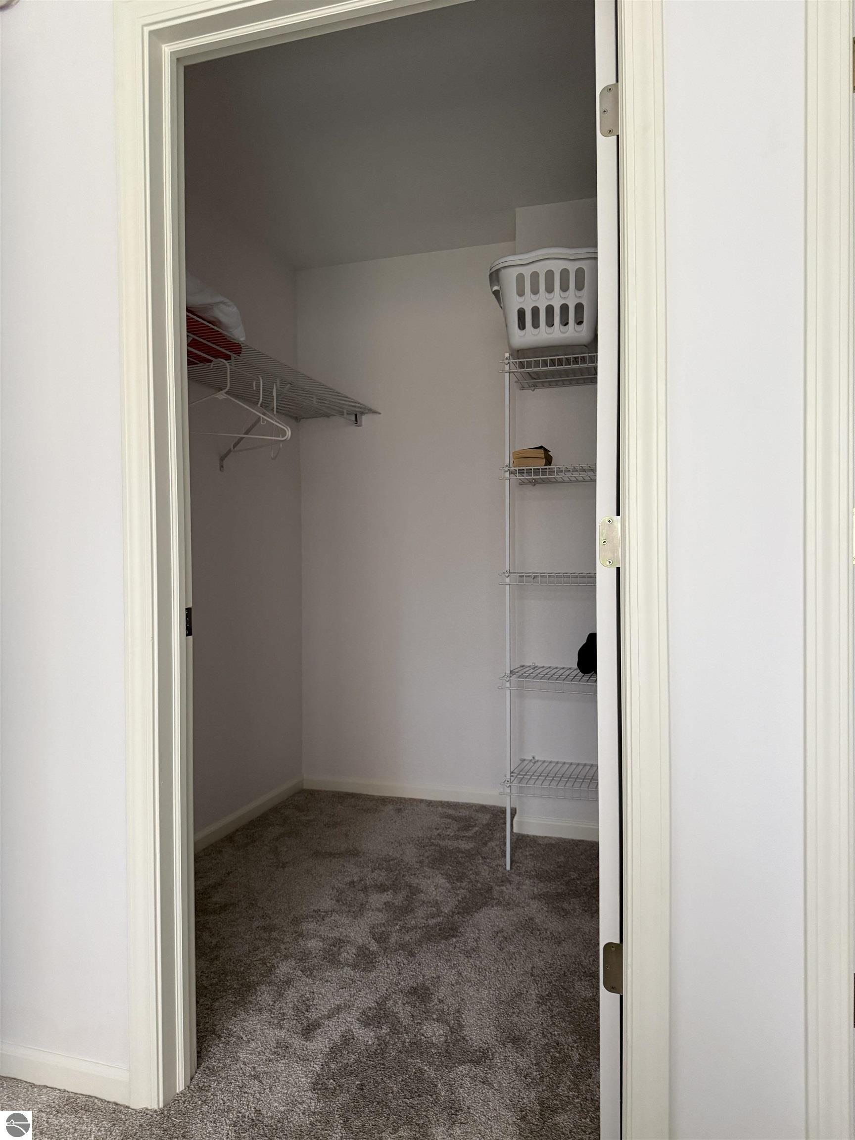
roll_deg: +0.0
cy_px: 570
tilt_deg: +1.5
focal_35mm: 24
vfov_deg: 71.6
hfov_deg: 56.8
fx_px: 790
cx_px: 428
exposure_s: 1/60
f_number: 1.78
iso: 400
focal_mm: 6.76
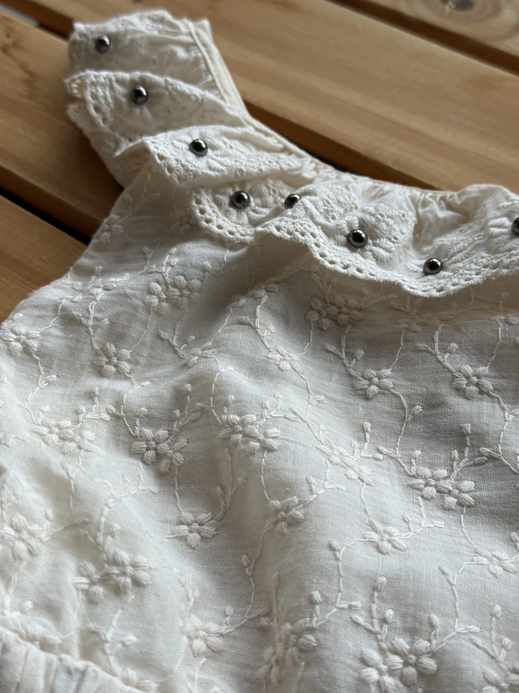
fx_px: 960
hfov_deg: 30.3
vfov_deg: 39.7
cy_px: 346
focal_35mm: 48
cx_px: 260
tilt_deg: -50.5
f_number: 1.78
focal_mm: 6.76
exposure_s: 1/233
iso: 50
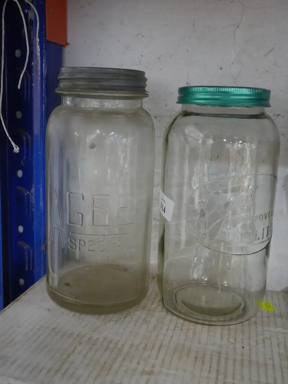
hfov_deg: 36.0
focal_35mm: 40
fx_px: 444
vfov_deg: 46.8
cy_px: 192
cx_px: 144
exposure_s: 1/60
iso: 3200
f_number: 4.4
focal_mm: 20
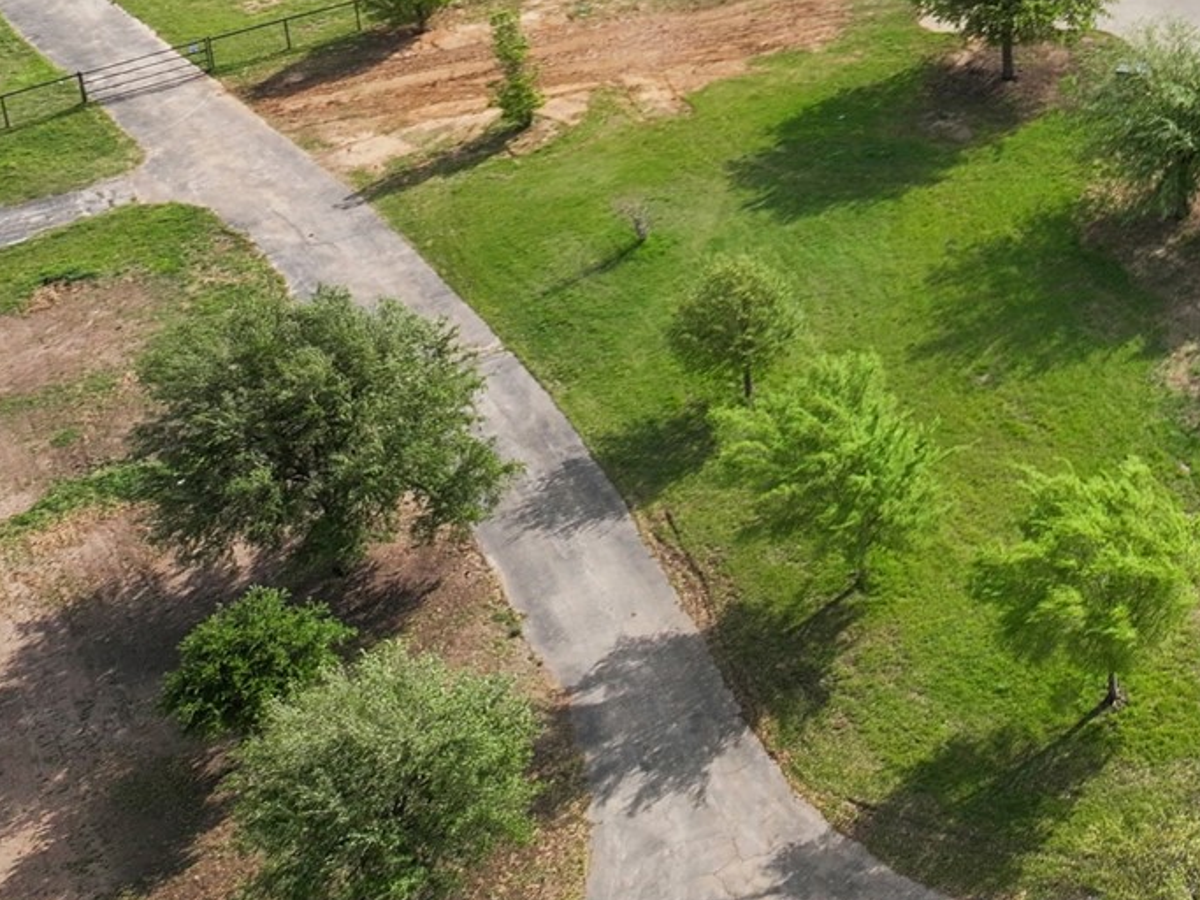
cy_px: -258
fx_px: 2496
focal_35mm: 72
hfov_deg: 24.6
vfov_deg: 19.0
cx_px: 1417
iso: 100
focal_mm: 12.3
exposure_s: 1/2500
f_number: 2.8
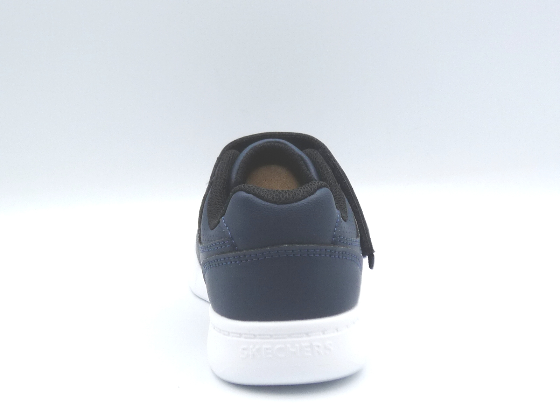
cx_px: 280
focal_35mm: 66
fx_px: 1068
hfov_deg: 29.4
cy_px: 210
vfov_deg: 22.3
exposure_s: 1/250
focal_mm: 6.6
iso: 100
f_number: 4.5
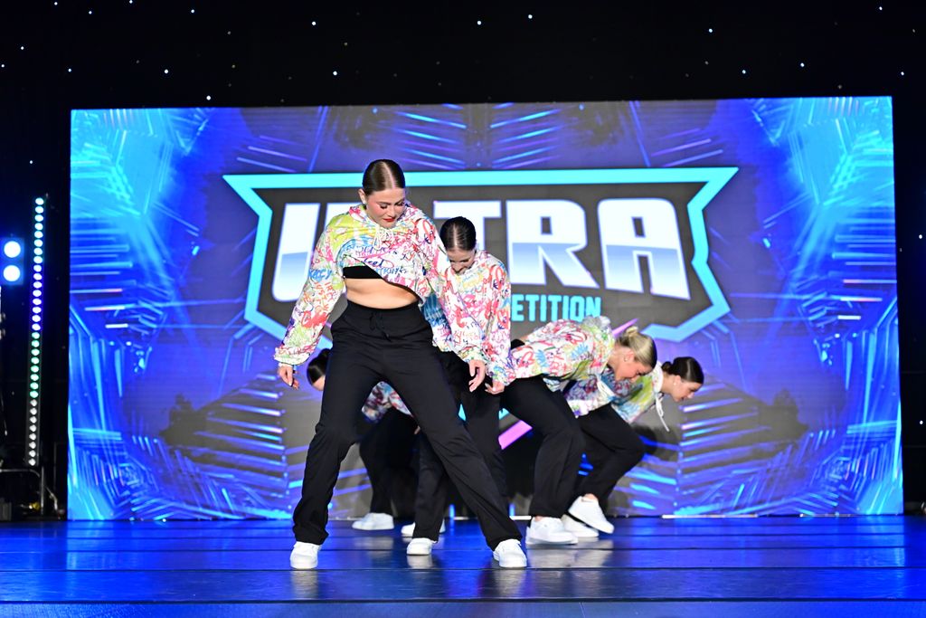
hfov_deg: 28.8
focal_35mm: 70
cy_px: 309
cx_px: 463
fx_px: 1801
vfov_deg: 19.5
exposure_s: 1/800
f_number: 3.5
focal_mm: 70
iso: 3200
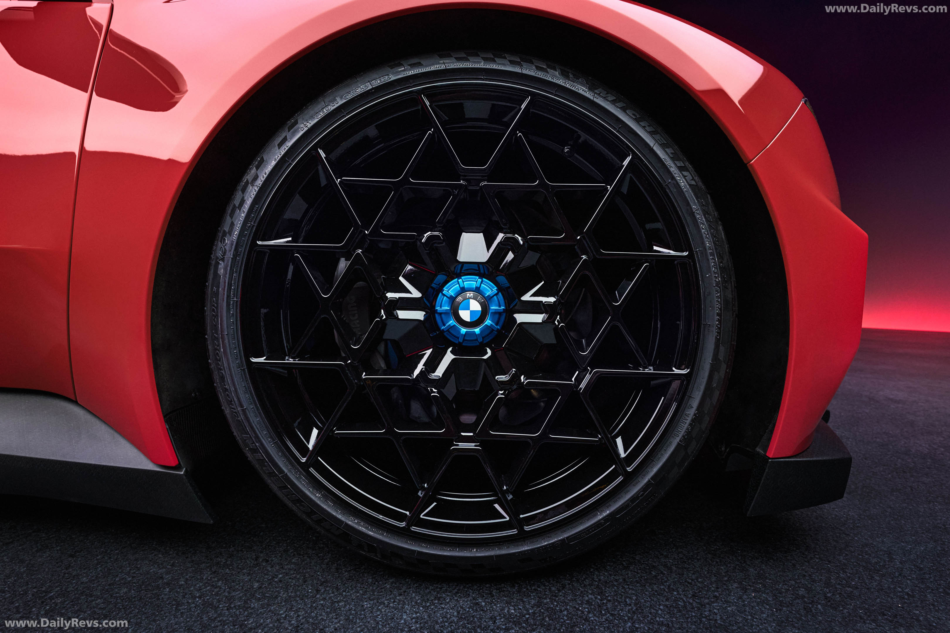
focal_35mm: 14
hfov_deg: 104.3
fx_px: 369
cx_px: 475
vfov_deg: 81.2
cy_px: 316
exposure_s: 1/100
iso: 800
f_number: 7.1
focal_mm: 14
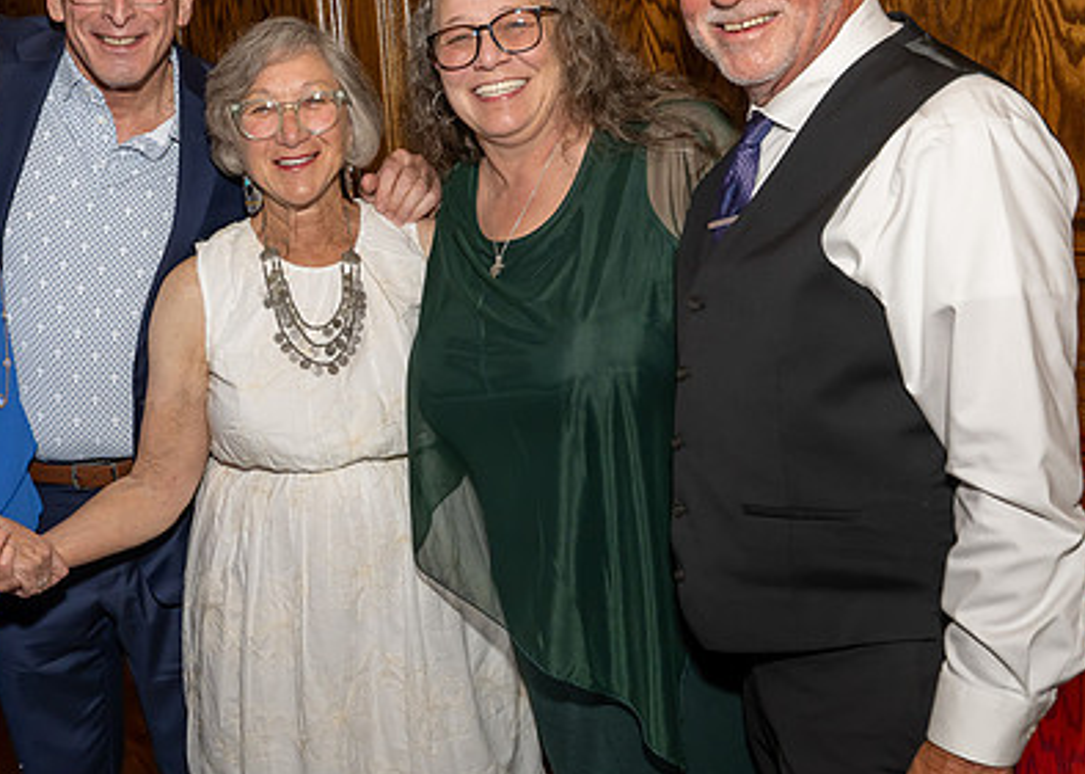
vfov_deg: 27.7
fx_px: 1571
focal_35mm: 51
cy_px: 343
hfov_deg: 36.5
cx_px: 186
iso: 640
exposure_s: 1/250
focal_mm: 27.5
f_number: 8
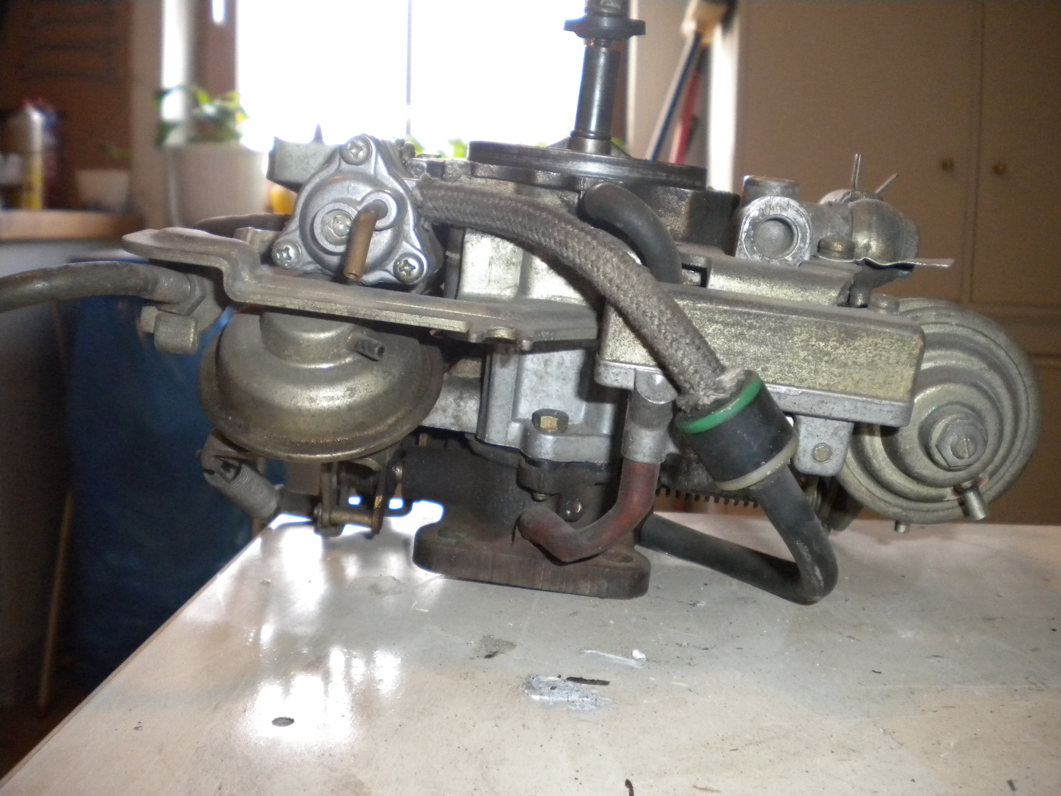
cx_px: 530
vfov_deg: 40.7
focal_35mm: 35
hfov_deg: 52.6
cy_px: 398
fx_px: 1073
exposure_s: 1/30
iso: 400
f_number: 3.1
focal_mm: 6.3
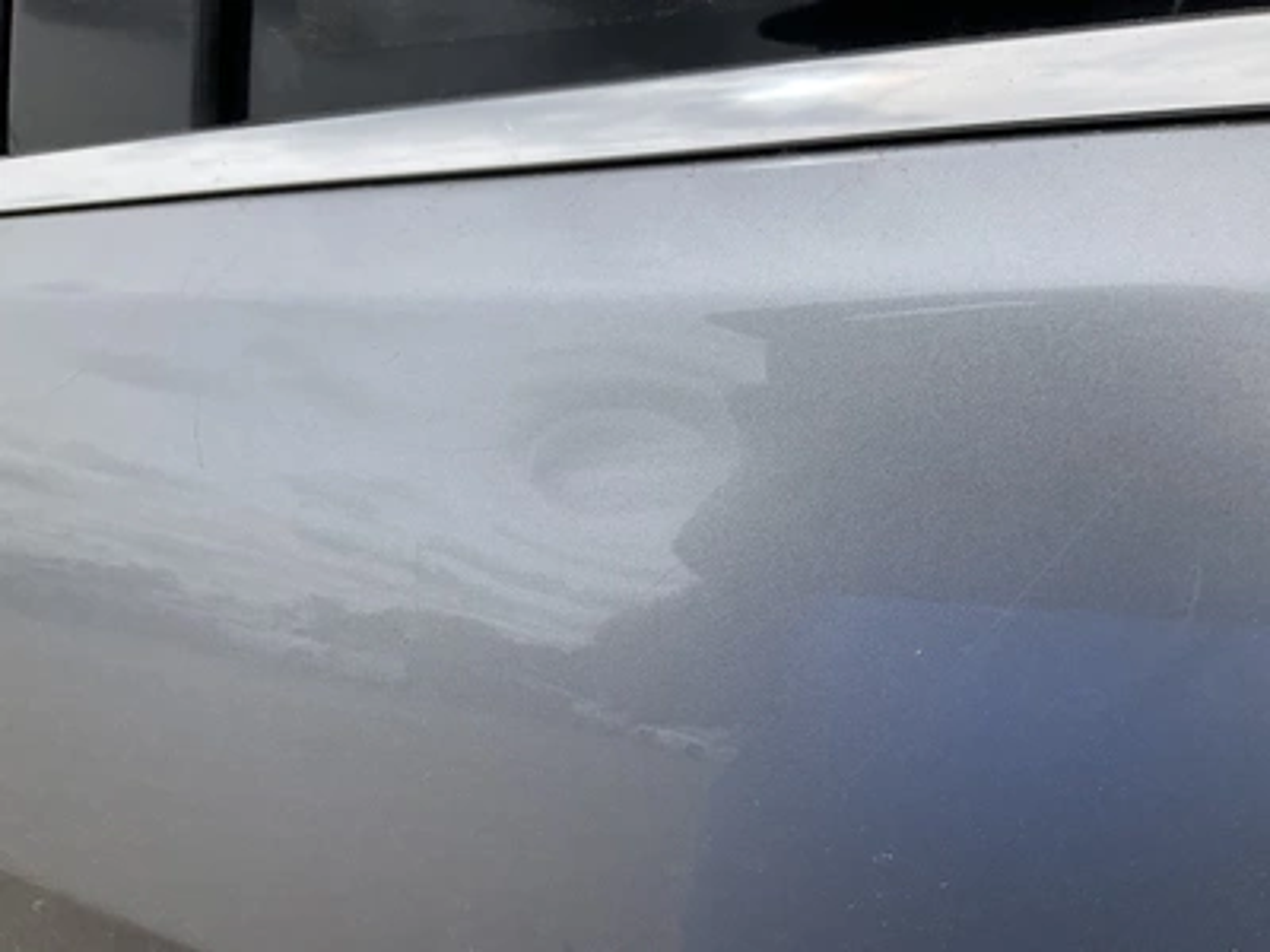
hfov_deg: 61.7
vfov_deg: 48.2
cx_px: 635
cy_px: 476
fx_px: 1064
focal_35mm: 29
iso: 25
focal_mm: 3
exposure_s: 1/1848
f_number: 1.8
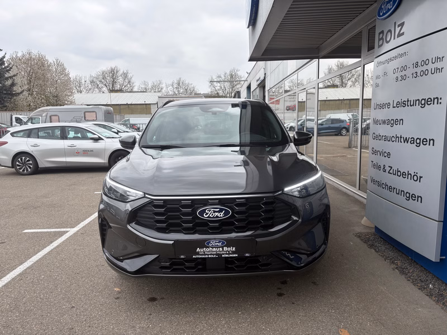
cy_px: 168
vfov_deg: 53.1
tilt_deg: -7.9
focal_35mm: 26
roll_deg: +1.3
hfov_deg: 67.3
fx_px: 336
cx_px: 224
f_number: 1.6
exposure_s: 1/933
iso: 50
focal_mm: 5.96
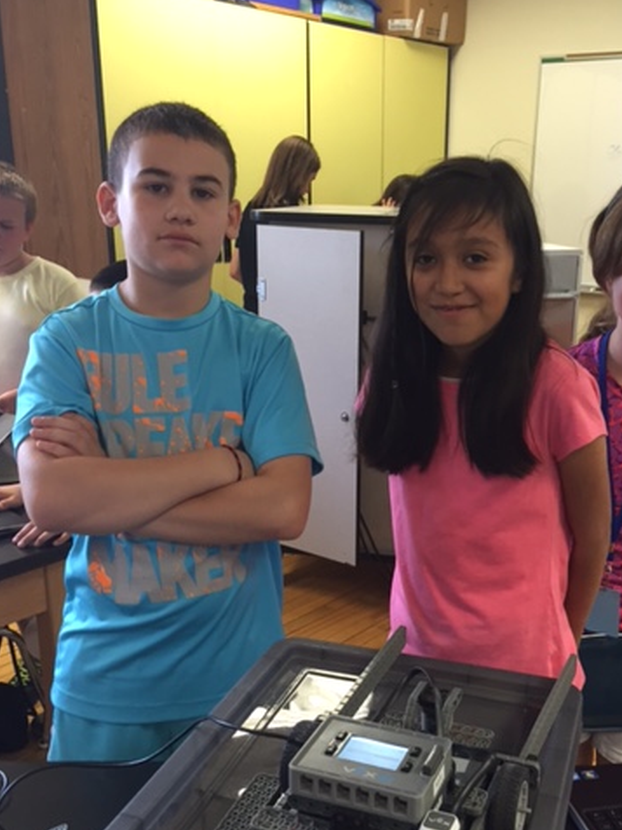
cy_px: 492
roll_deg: -0.8
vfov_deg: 47.6
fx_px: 934
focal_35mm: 39
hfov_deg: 36.7
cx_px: 380
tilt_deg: -16.7
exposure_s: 1/30
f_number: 2.2
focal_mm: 4.15
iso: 100
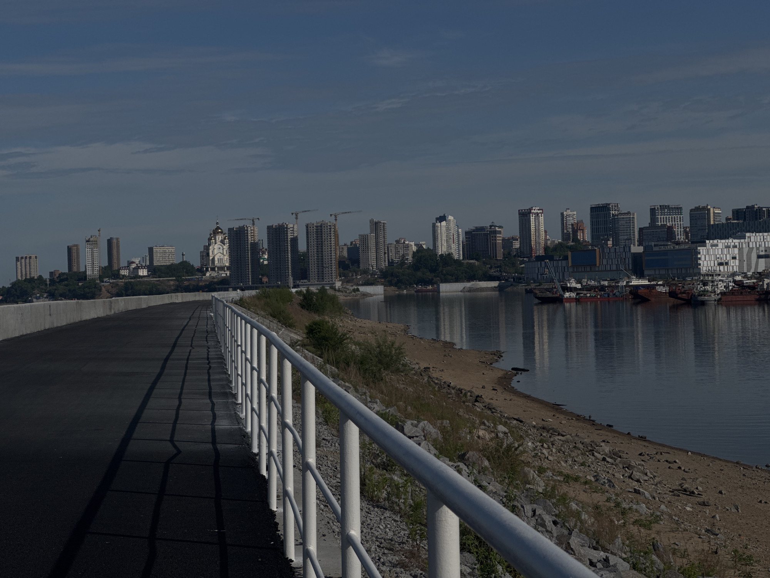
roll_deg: +2.3
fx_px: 1713
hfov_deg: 25.3
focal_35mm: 77
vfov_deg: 19.1
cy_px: 289
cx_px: 385
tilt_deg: +0.2
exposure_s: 1/2370
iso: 16
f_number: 2.8
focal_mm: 9
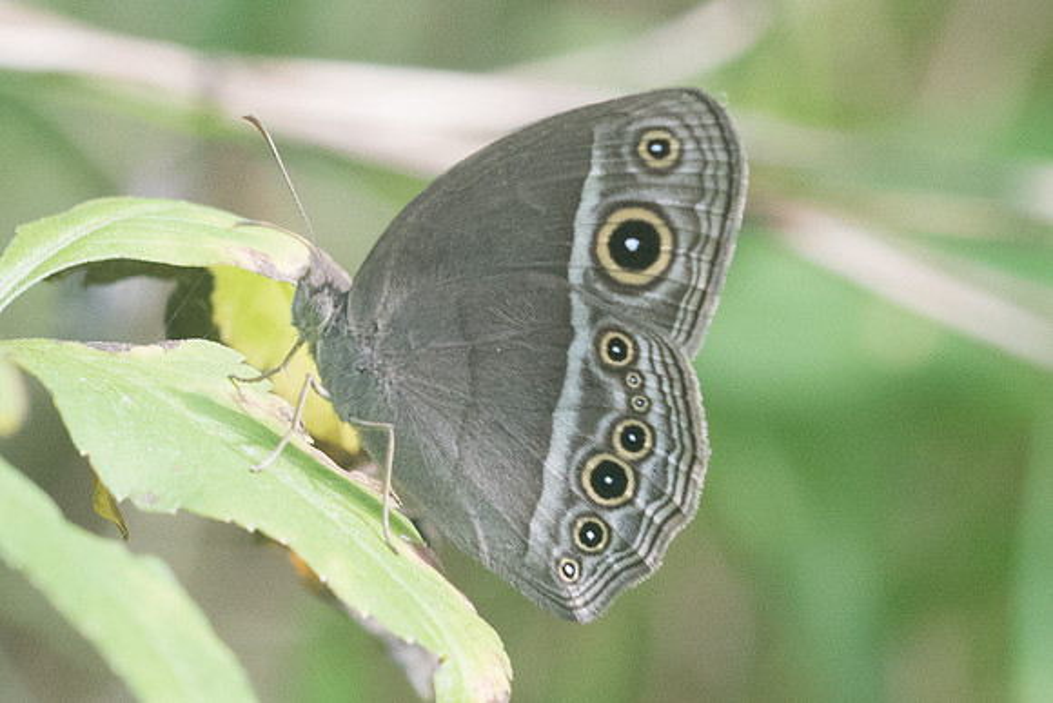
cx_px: 526
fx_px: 21381
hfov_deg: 2.8
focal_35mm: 731
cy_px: 454
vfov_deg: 1.9
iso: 800
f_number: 7.1
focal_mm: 150
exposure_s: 1/250
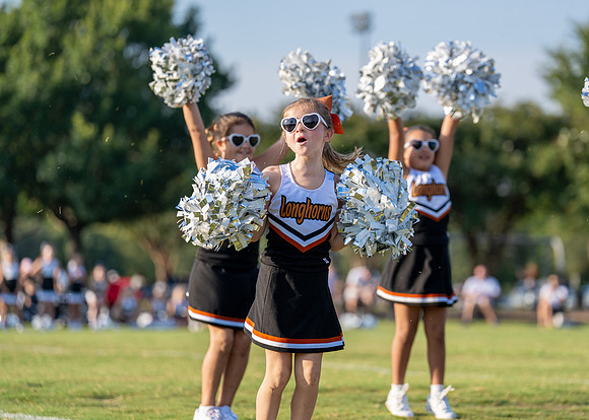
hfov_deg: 12.7
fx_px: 2648
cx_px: 339
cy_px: 199
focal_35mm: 158
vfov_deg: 9.1
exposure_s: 1/3200
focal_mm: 137
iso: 320
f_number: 2.8
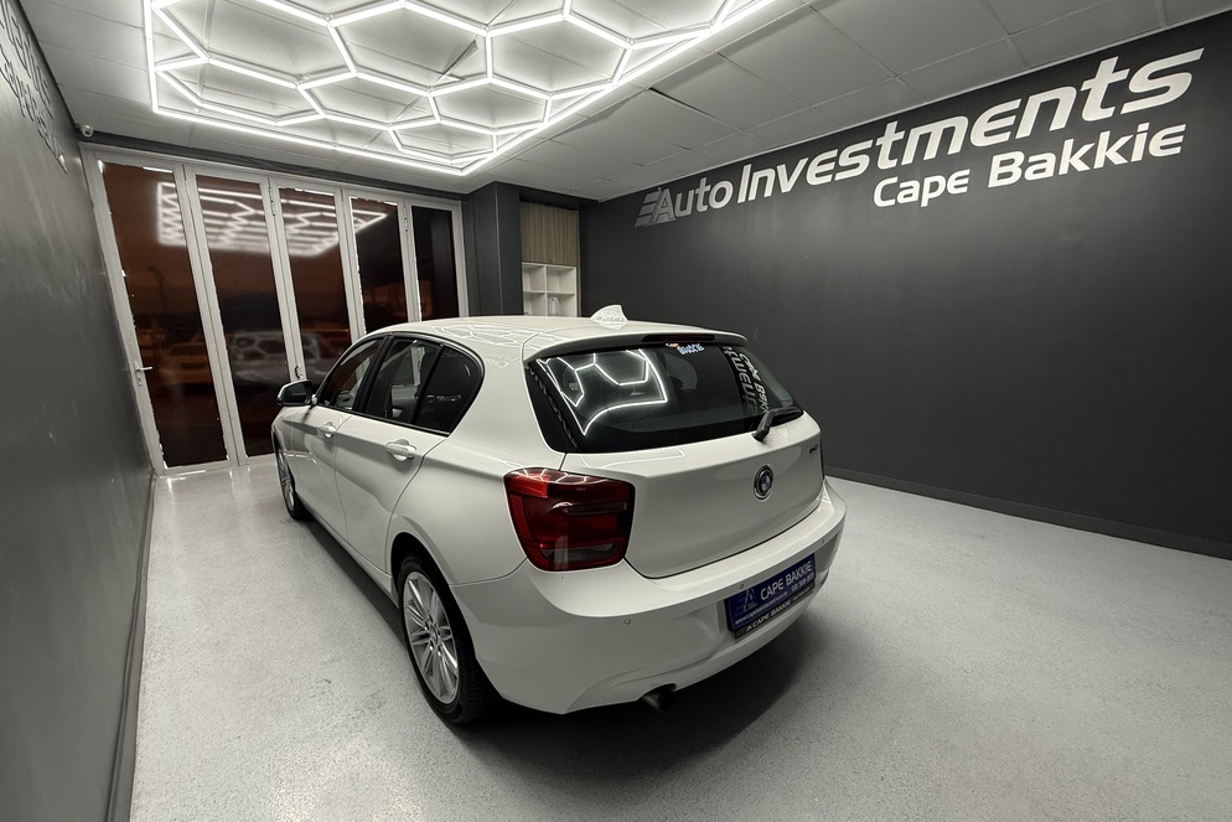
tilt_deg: -12.8
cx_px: 602
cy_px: 453
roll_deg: +0.7
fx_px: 513
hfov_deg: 100.4
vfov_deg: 77.1
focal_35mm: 15
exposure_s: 1/100
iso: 200
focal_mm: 2.22
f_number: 2.2
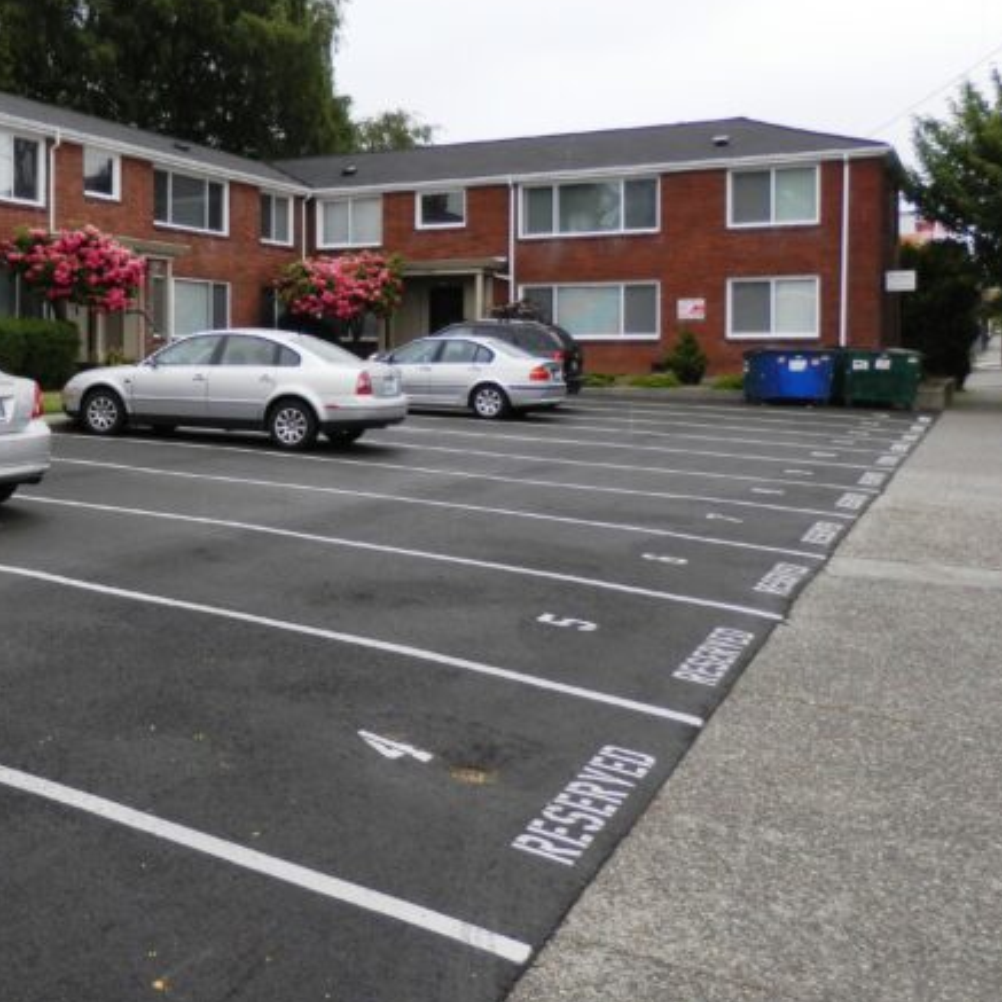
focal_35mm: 39
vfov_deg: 42.5
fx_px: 1277
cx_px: 197
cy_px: 377
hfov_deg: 41.0
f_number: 3
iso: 80
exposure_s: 1/320
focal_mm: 4.5
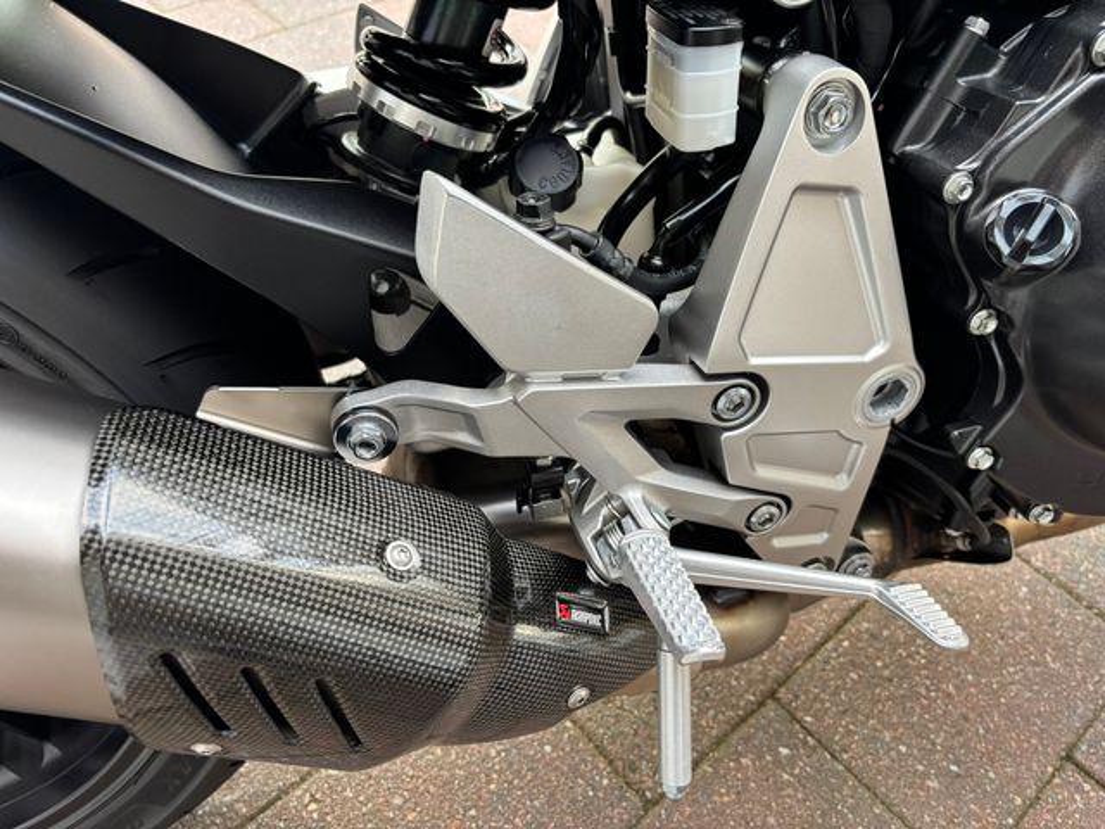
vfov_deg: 53.1
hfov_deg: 67.3
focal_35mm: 26
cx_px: 552
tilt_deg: -49.4
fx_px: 830
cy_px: 414
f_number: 1.6
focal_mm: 5.96
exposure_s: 1/121
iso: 125
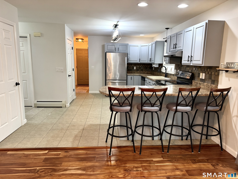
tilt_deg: -9.8
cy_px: 90
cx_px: 119
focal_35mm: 24
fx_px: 165
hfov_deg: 71.6
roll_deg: -0.8
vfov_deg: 56.8
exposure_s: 1/60
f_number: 1.78
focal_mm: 6.76
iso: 200
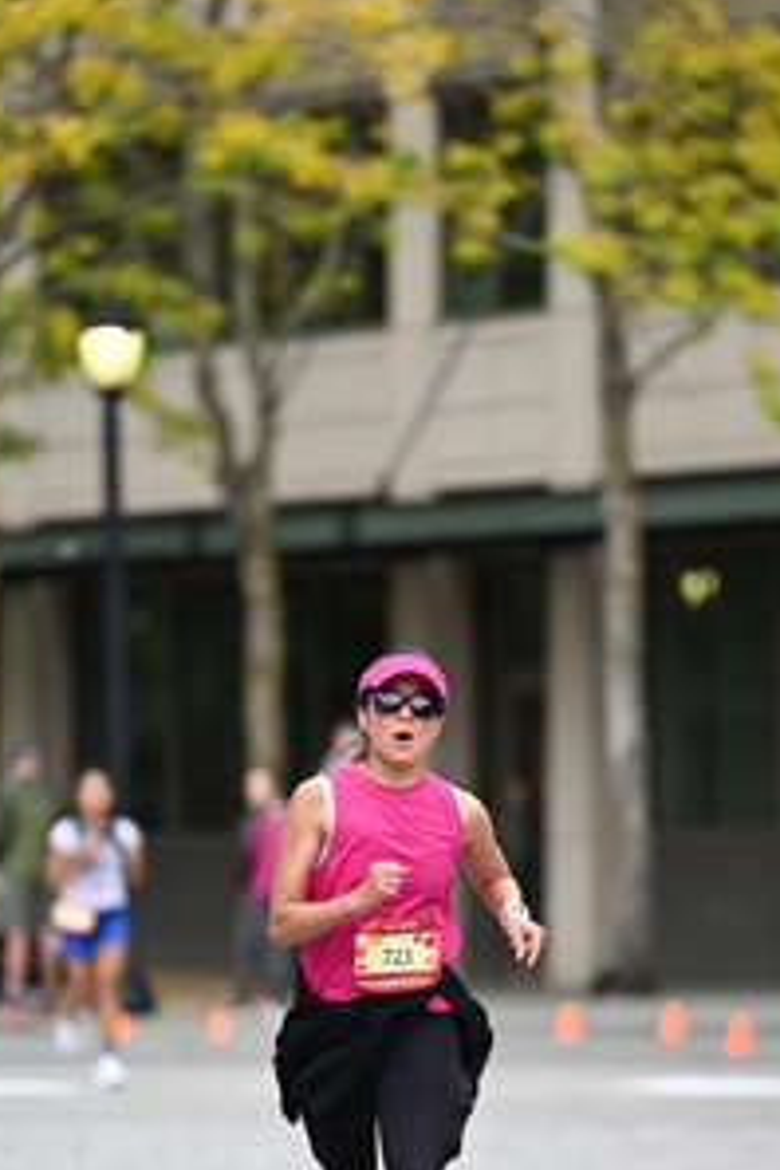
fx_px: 12024
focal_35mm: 370
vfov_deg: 5.6
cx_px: 380
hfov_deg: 3.7
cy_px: 812
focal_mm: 200
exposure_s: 1/2000
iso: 640
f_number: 2.8
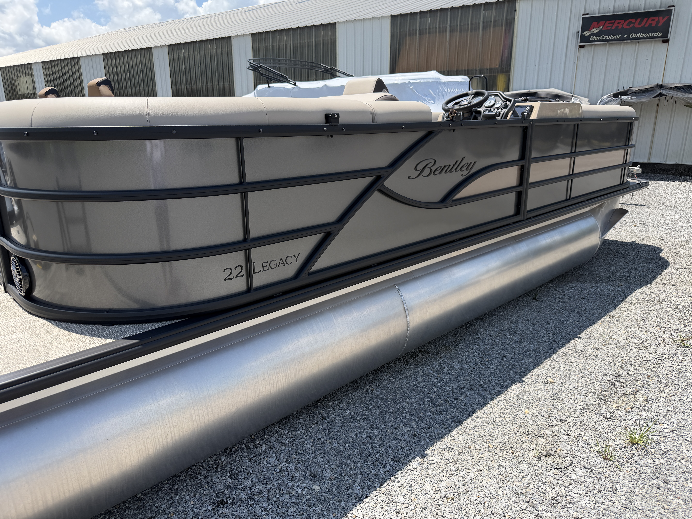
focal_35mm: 24
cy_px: 260
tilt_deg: -16.4
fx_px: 480
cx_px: 346
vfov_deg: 56.8
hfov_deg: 71.6
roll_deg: -0.2
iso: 80
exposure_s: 1/3145
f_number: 1.78
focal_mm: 6.76
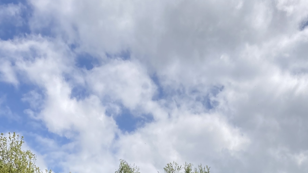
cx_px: 177
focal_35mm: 68
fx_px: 555
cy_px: 331
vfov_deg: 14.9
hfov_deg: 31.0
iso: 20
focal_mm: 3.99
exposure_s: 1/2857
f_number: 1.8
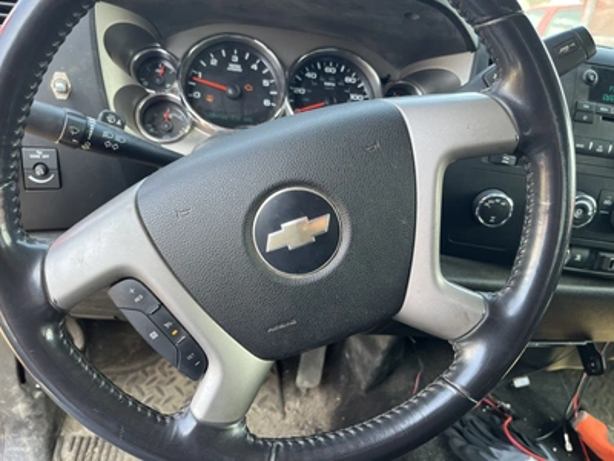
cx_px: 307
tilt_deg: -24.3
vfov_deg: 53.1
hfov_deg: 67.3
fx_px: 461
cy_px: 230
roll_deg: -6.7
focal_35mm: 26
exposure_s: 1/121
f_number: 1.6
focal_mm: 5.1
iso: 80
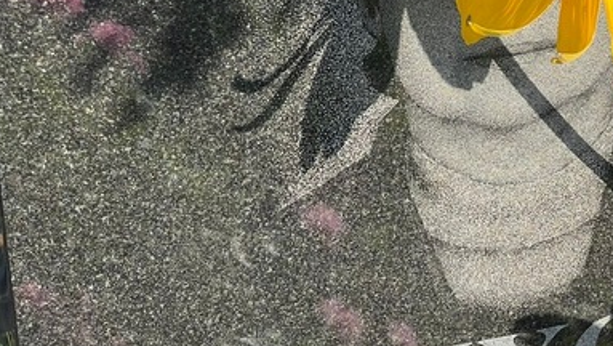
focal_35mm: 175
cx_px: 555
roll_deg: -1.5
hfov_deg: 12.2
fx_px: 2846
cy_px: 408
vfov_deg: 6.9
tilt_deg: -35.4
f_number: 2.8
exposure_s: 1/197
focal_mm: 9
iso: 32
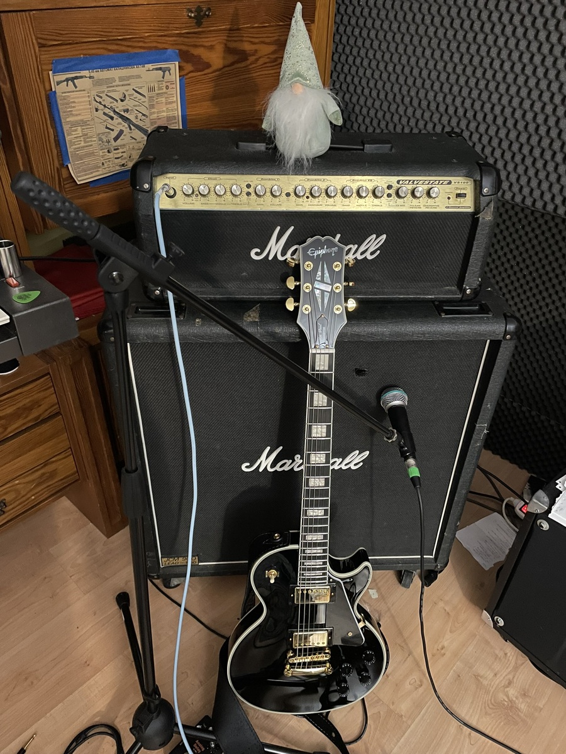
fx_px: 567
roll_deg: -1.1
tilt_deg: -38.0
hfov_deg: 53.1
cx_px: 283
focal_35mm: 26
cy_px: 377
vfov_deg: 67.3
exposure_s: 1/13
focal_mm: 4.2
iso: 500
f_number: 1.6
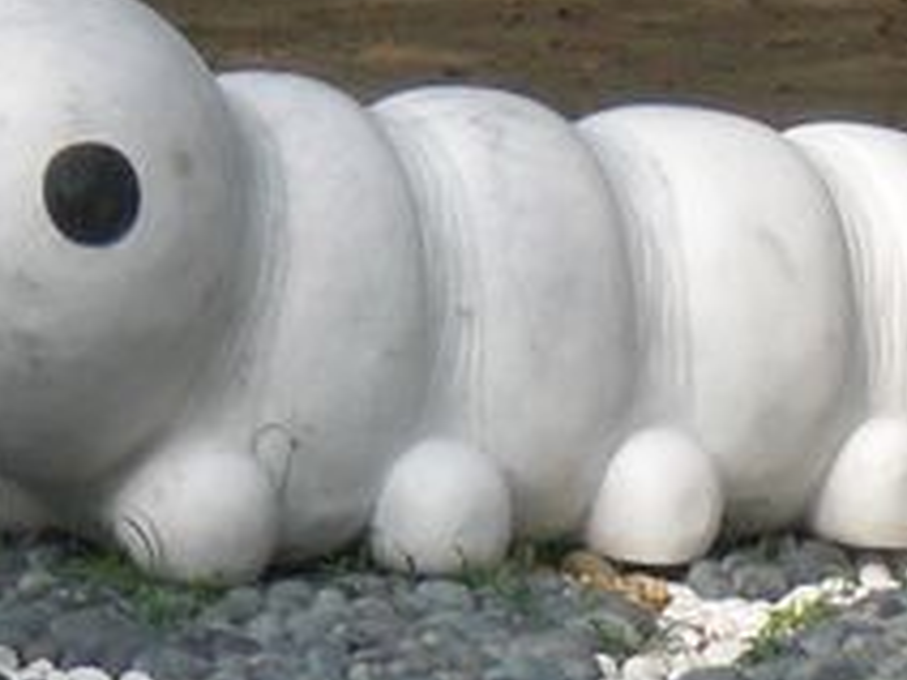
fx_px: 12367
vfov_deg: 3.1
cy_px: 620
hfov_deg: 4.2
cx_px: 821
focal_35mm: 472
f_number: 5.4
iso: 100
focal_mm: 16.51
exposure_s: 1/400
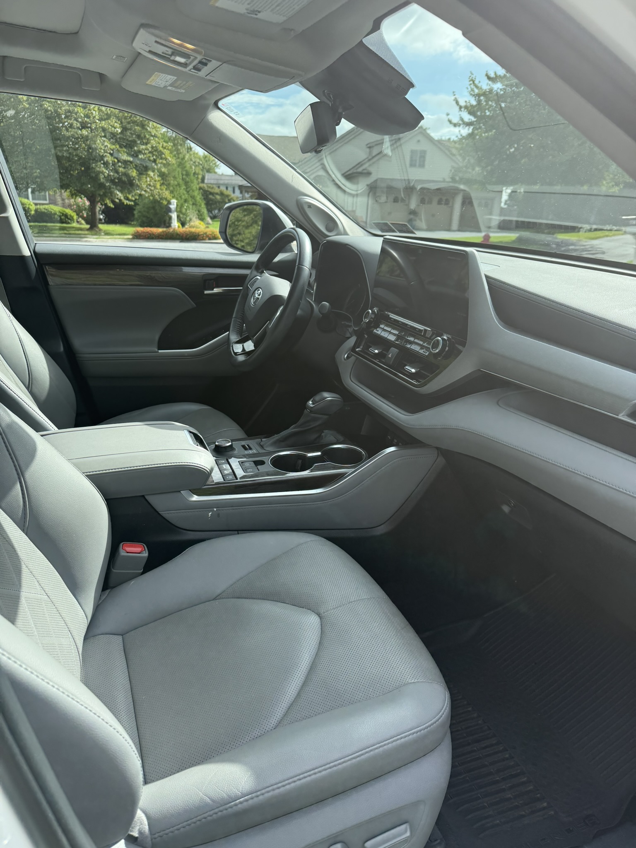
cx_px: 318
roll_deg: -2.7
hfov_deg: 56.8
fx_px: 588
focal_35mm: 24
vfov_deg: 71.6
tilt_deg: -17.2
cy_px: 424
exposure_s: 1/2232
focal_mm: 6.76
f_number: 1.78
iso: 100
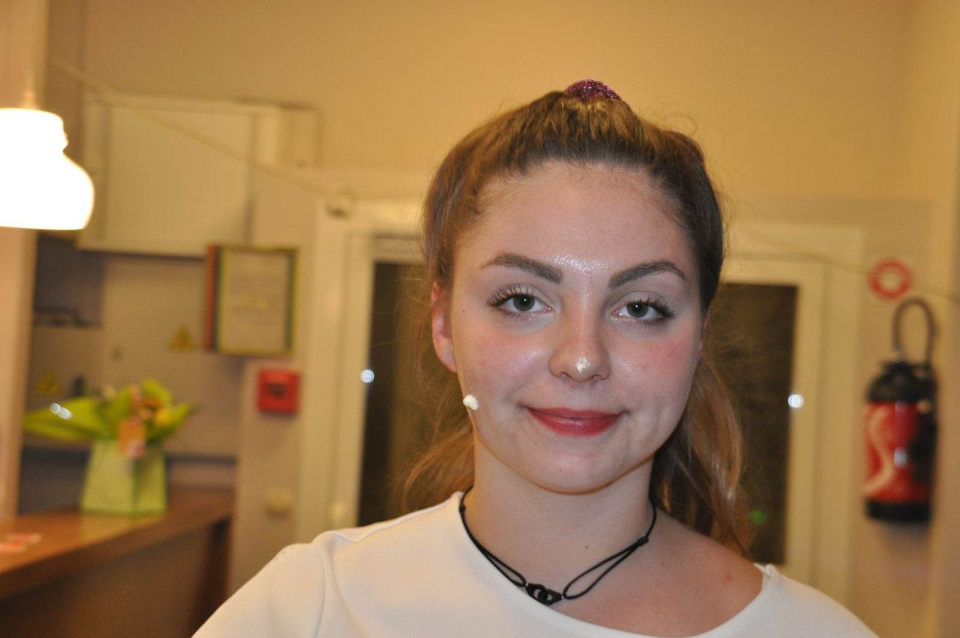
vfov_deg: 22.6
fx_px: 1598
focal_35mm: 60
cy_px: 319
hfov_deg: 33.4
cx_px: 480
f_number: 4.8
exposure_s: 1/60
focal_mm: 40
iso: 800
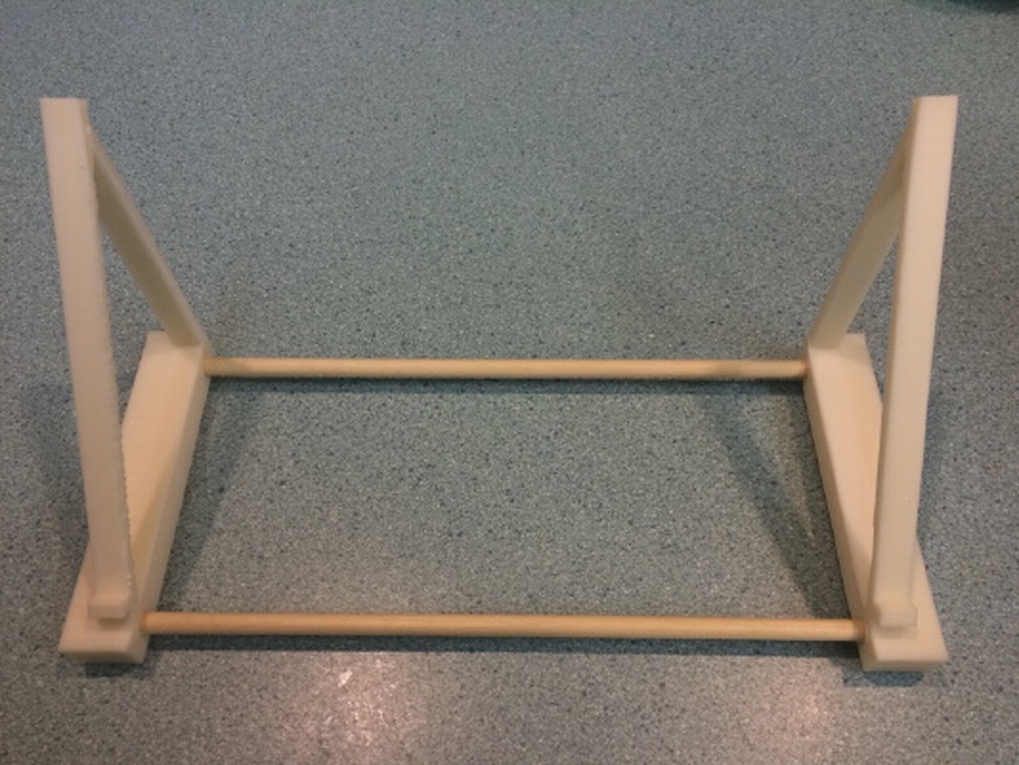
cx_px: 510
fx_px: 854
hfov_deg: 61.6
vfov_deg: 48.2
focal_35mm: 29
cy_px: 382
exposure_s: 1/30
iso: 100
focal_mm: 4.15
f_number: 2.2
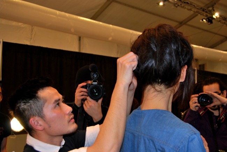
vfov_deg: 34.3
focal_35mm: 39
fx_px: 246
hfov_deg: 49.5
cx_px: 114
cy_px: 76
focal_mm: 26
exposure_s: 1/60
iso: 200
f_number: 4
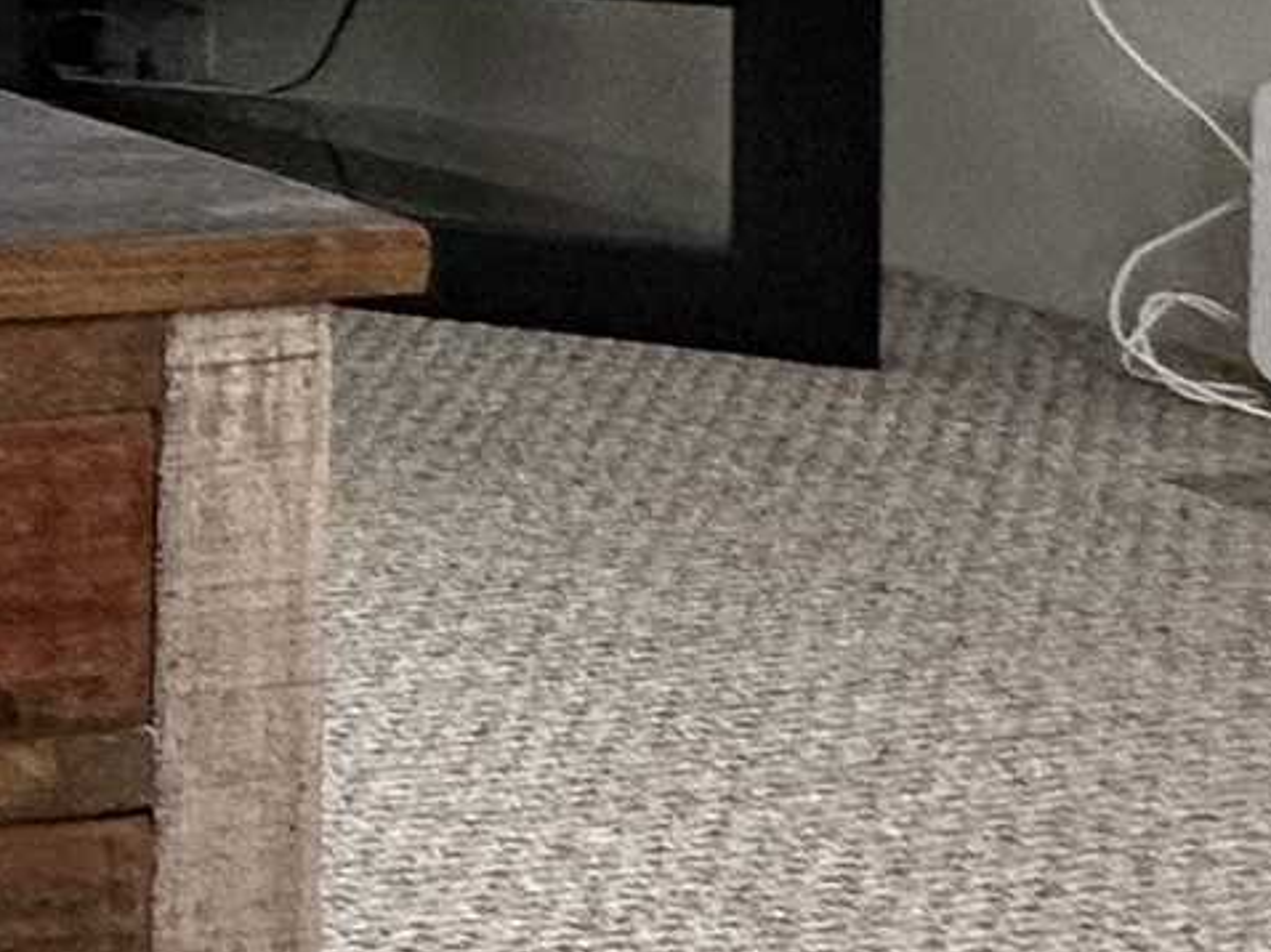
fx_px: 3303
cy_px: -665
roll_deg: +0.8
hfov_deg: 11.5
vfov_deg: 14.7
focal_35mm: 90
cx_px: -2539
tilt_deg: -2.9
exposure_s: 1/120
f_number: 2.2
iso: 125
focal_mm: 2.22
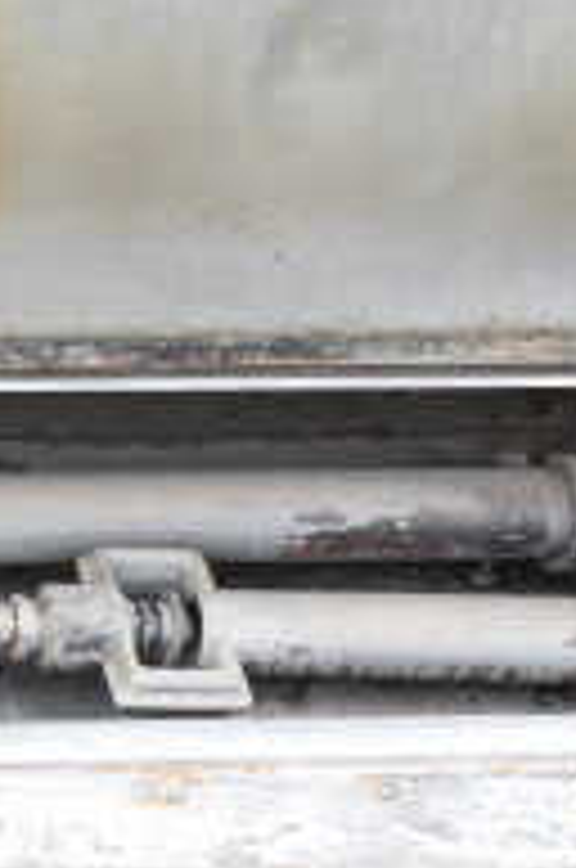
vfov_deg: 21.4
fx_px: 2288
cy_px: 609
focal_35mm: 95
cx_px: -621
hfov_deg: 12.4
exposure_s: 1/100
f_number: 5
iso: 200
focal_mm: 20
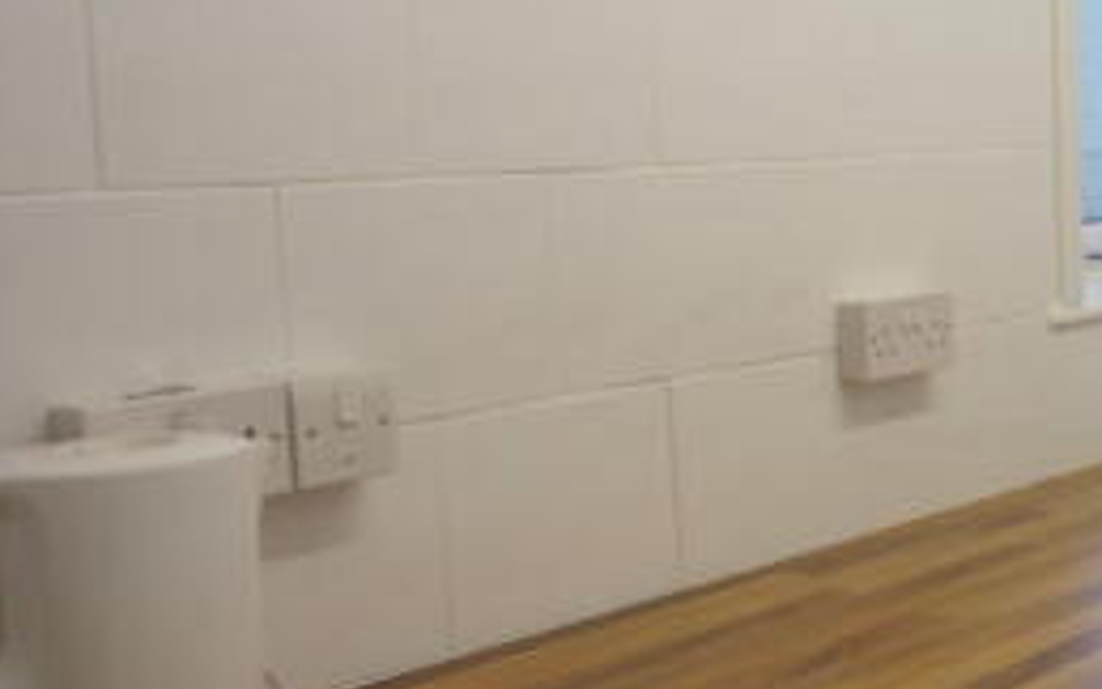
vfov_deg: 21.0
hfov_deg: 28.3
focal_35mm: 62
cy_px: 298
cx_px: 1353
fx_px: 1862
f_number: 4
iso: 200
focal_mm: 16
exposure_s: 1/60
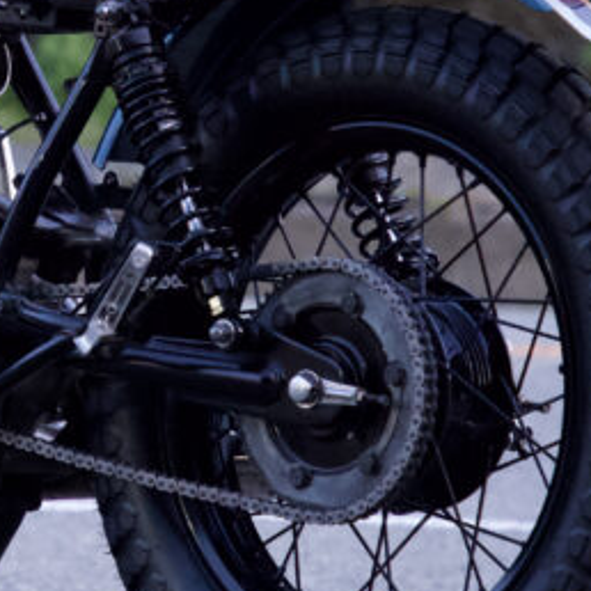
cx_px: -34
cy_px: 125
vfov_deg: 3.5
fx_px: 9716
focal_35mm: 503
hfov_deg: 3.5
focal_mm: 149
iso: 12800
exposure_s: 1/80
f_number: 5.6
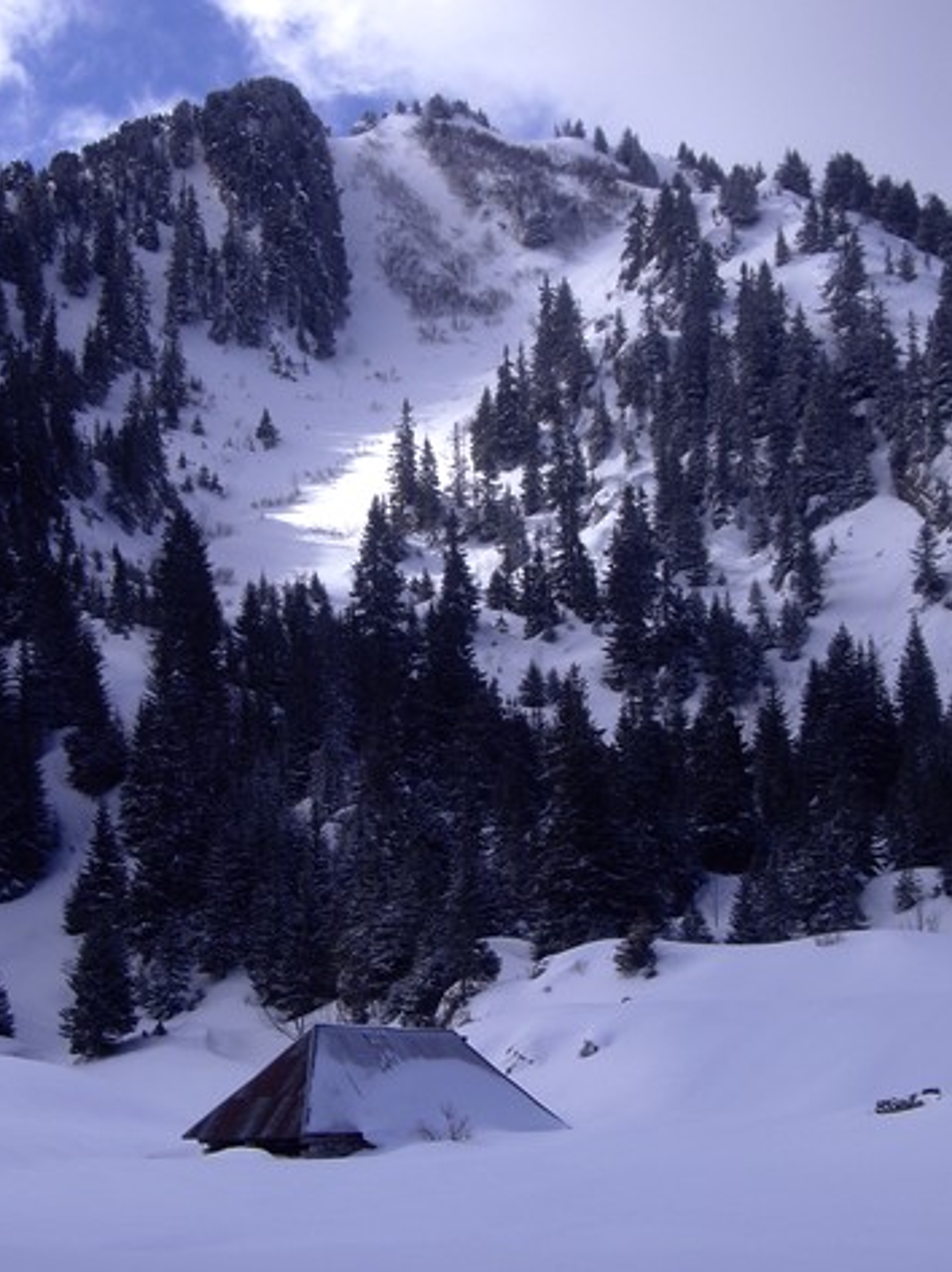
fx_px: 2864
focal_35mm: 78
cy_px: 709
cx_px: 413
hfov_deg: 18.9
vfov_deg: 25.0
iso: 50
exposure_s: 1/250
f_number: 7.6
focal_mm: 13.7
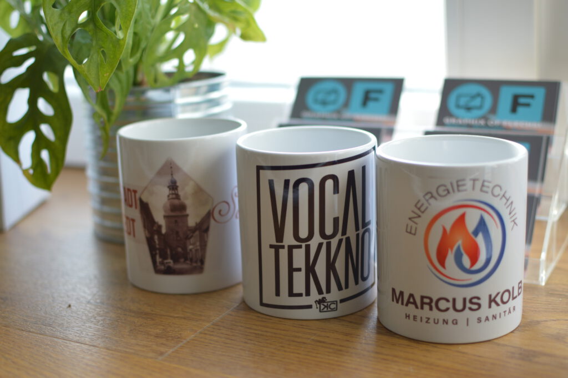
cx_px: 284
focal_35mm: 52
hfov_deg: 37.9
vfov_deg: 25.7
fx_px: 828
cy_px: 189
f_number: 2.8
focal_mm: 35
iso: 110
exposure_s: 1/125
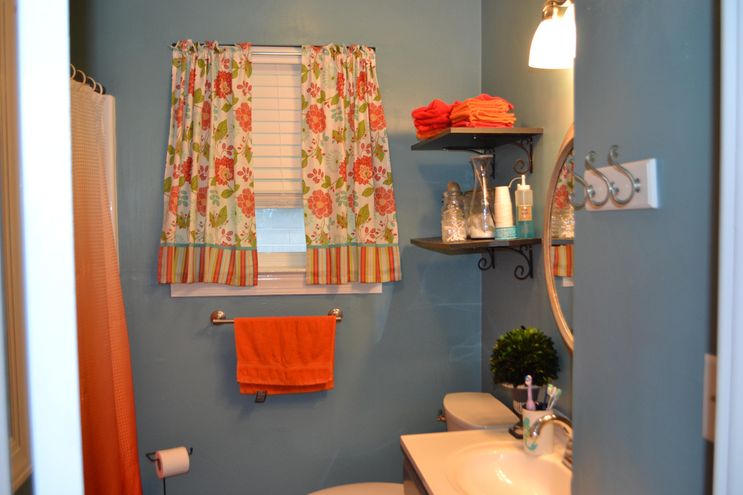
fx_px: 743
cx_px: 372
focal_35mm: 36
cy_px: 248
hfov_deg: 53.1
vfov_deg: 36.9
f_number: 4
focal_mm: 24
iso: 640
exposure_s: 1/60
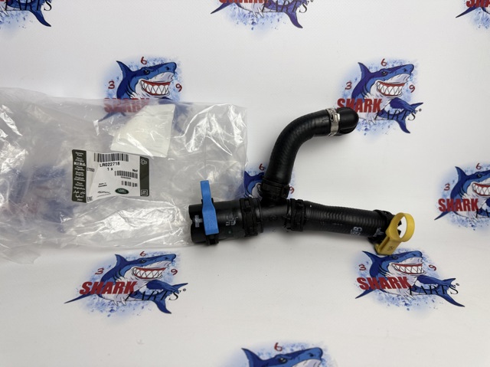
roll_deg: -1.4
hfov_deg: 71.6
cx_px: 245
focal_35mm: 24
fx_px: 339
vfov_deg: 56.8
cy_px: 184
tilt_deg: -29.2
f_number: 1.78
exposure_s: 1/412
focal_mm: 6.76
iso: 80
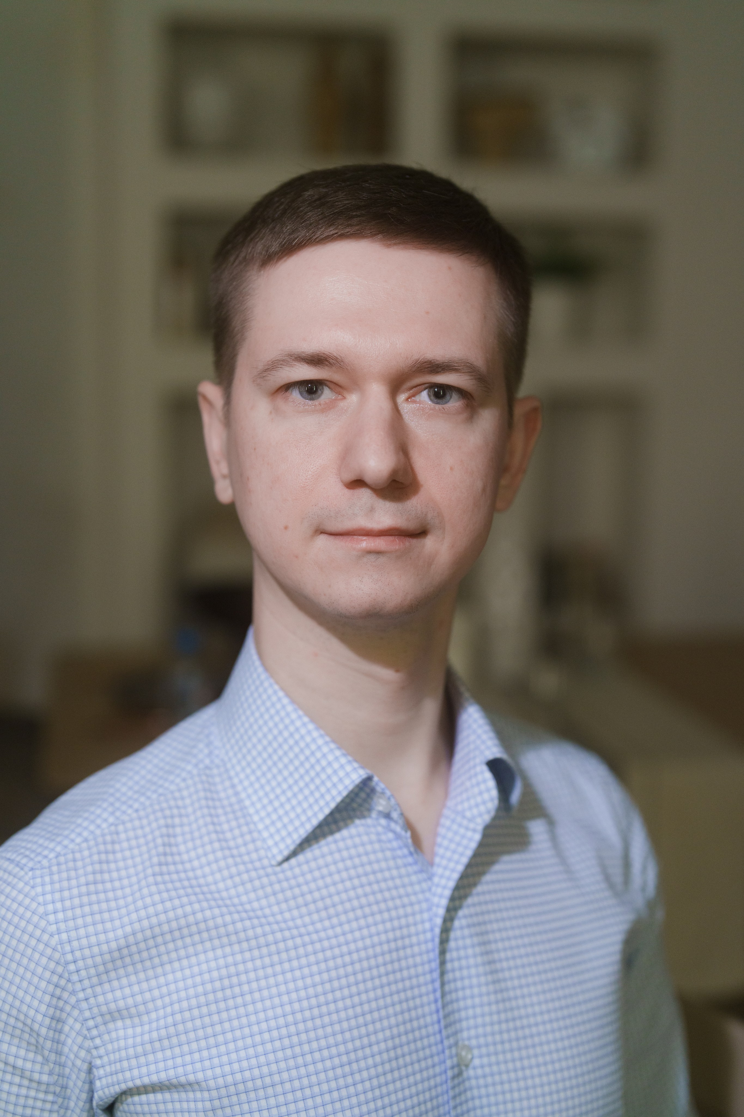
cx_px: 372
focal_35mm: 50
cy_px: 558
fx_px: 1550
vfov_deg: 39.6
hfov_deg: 27.0
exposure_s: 1/125
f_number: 2.2
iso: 1000
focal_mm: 50
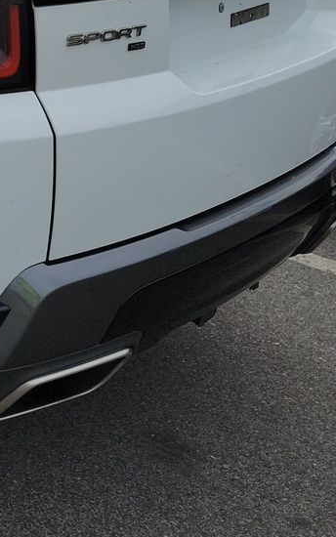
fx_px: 1084
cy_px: 5
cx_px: -250
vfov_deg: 26.4
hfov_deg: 15.4
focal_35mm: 74
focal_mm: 6.7
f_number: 1.8
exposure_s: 1/983
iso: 50
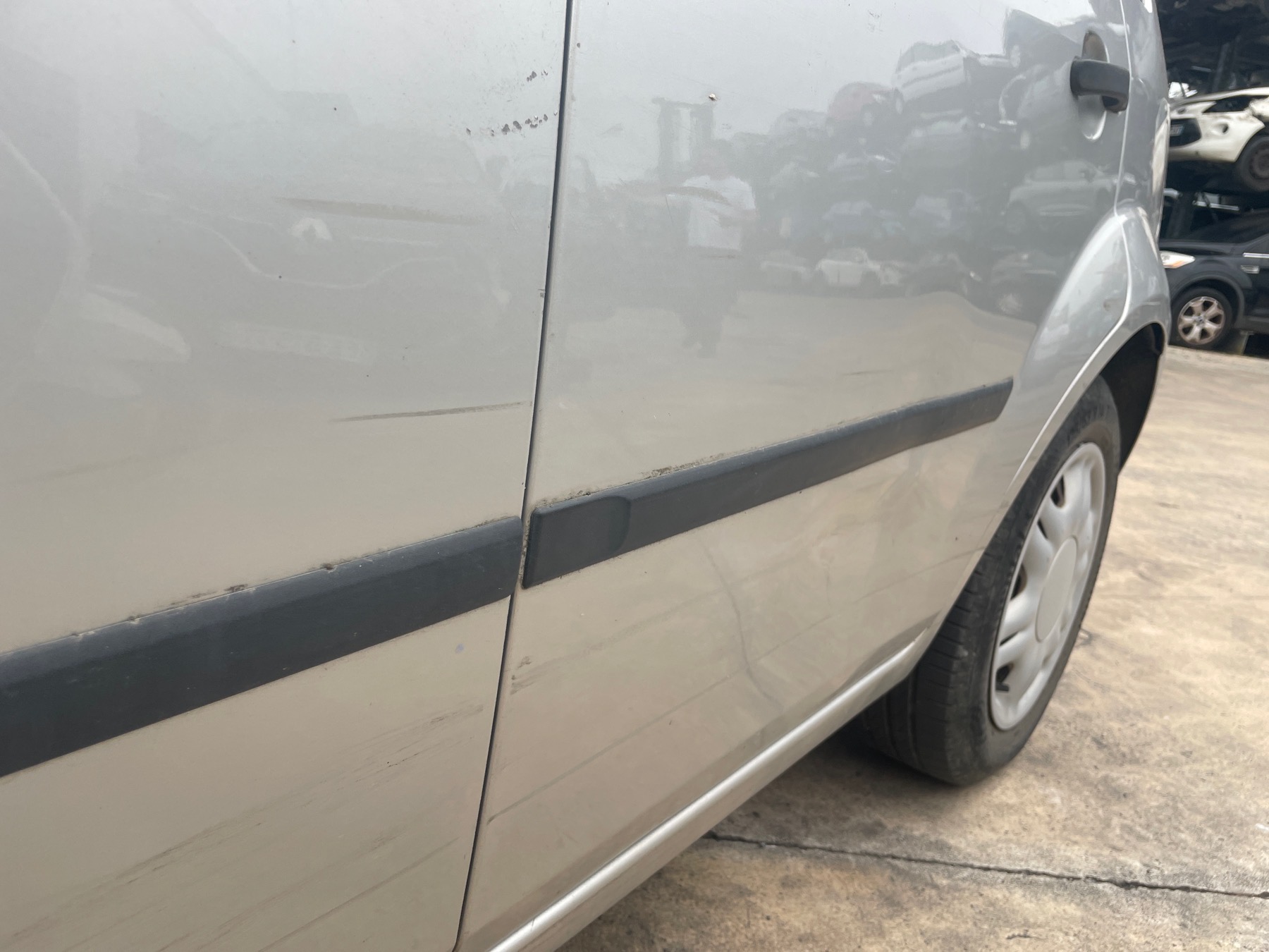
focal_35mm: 26
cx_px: 634
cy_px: 476
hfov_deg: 67.3
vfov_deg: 53.1
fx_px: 953
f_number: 1.6
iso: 32
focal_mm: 4.2
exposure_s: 1/354
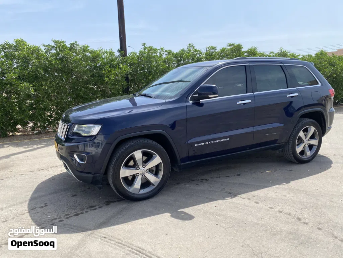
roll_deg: +1.3
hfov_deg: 67.3
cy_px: 129
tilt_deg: -11.0
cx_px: 172
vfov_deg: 53.1
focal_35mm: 26
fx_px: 258
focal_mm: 4.25
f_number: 1.8
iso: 32
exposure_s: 1/2315
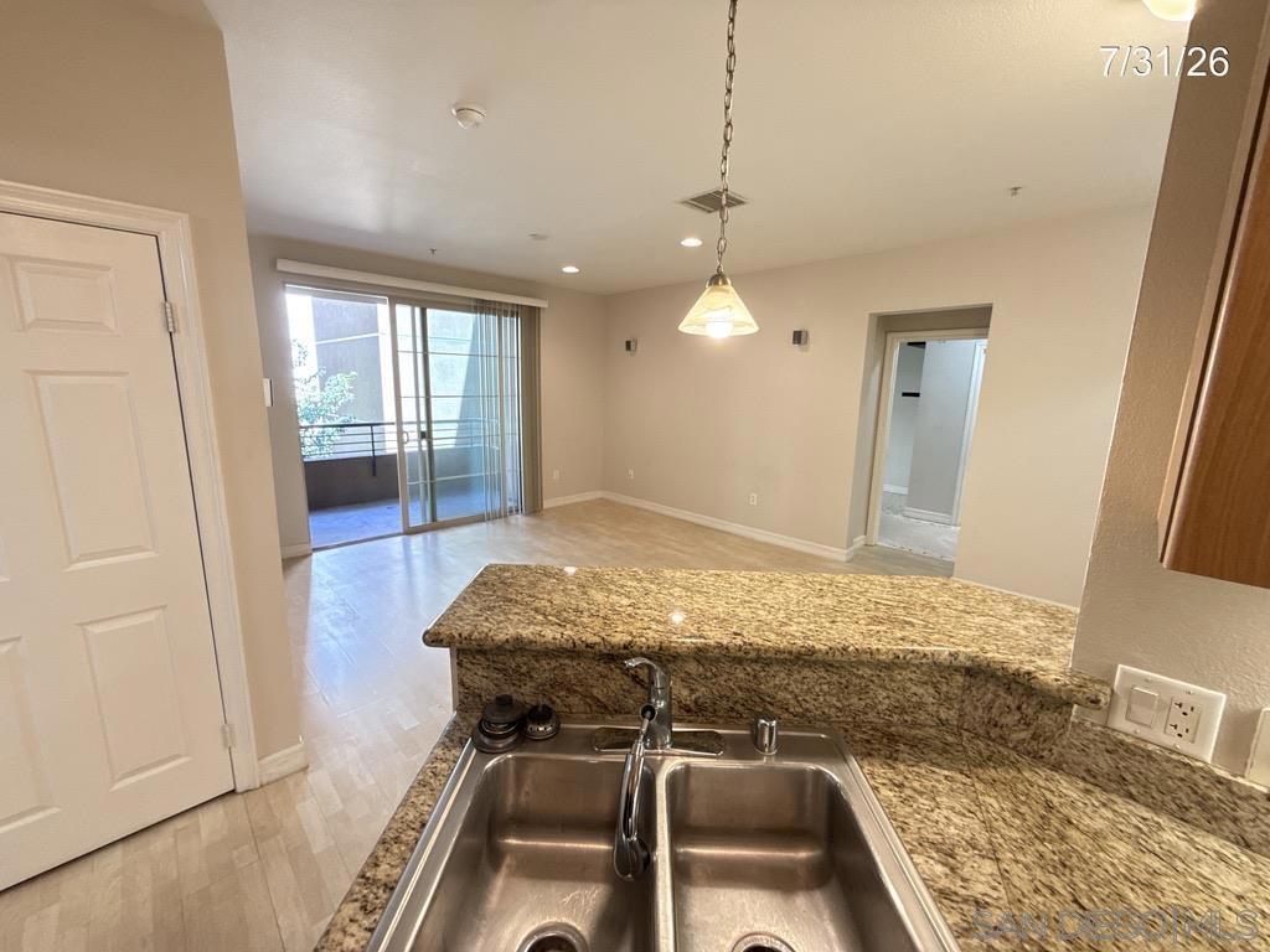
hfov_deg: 102.1
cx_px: 635
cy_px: 476
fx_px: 514
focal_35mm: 14
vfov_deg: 85.7
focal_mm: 2.22
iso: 320
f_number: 2.2
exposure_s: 1/60
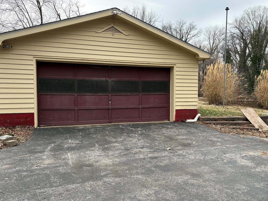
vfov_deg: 42.9
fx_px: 255
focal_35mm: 33
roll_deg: +0.1
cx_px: 137
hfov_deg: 55.4
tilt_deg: -2.8
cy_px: 105
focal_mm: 5.96
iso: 64
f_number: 1.6
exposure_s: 1/357
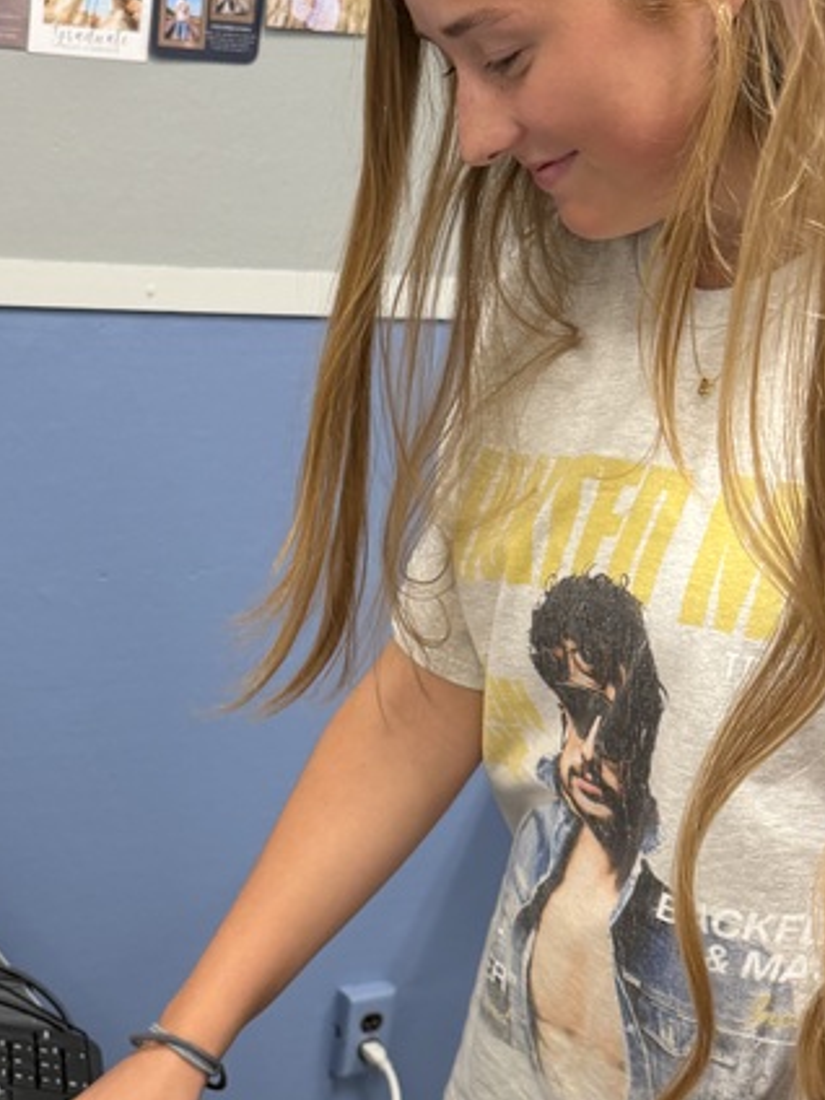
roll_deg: -6.8
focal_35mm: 58
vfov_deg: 33.1
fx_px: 1843
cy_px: 688
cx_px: 179
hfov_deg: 24.9
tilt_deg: -18.7
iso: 125
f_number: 1.78
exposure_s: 1/60
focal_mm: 6.76
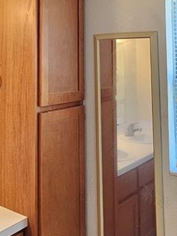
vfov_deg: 39.1
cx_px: 10
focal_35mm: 46
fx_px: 314
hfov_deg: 29.8
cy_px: 36
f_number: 2.2
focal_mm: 2.2
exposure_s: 1/60
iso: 160
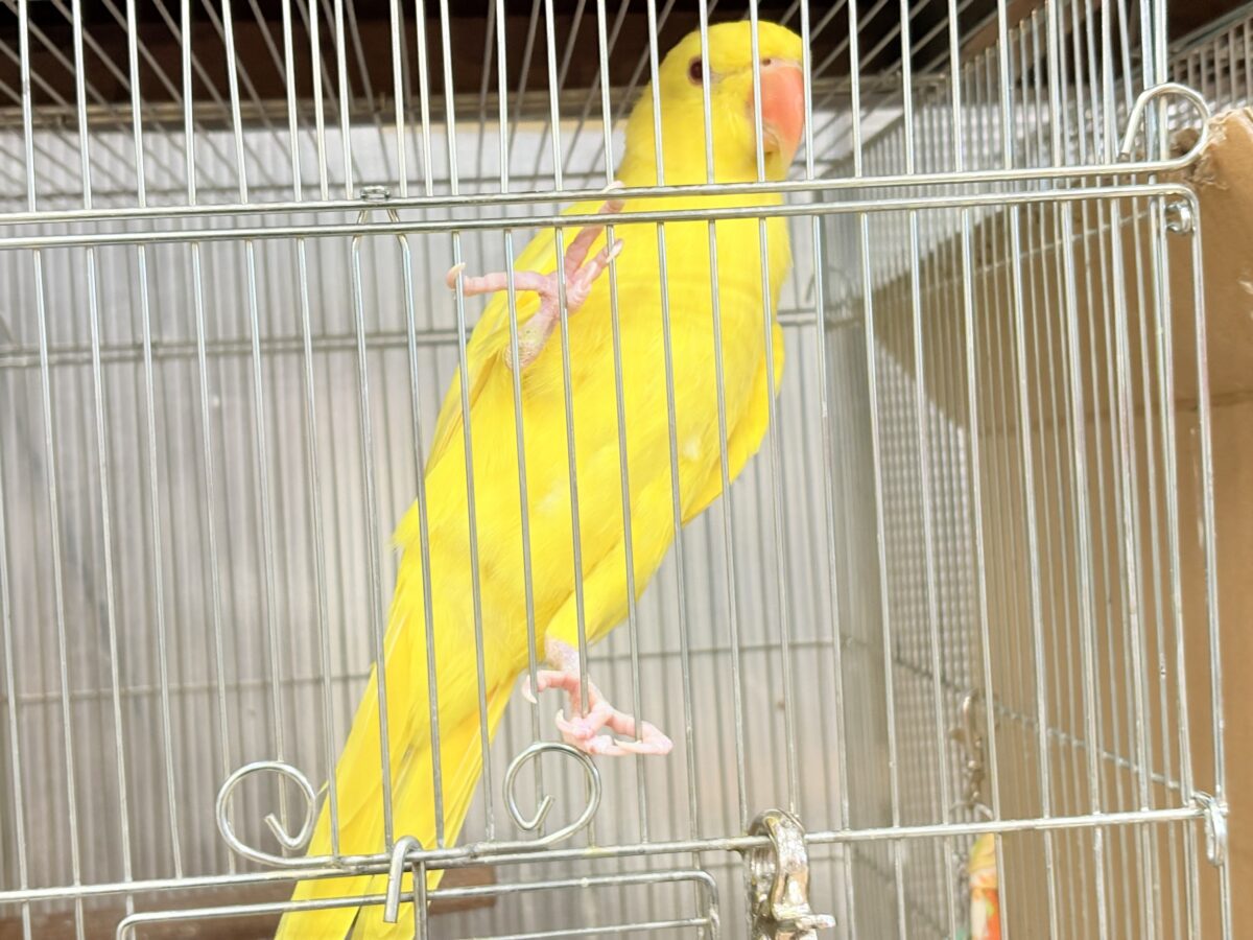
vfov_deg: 28.0
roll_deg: +4.0
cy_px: 470
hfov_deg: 36.8
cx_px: 626
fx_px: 1882
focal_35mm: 52
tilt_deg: +1.0
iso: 100
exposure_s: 1/50
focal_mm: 5.96
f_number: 1.6
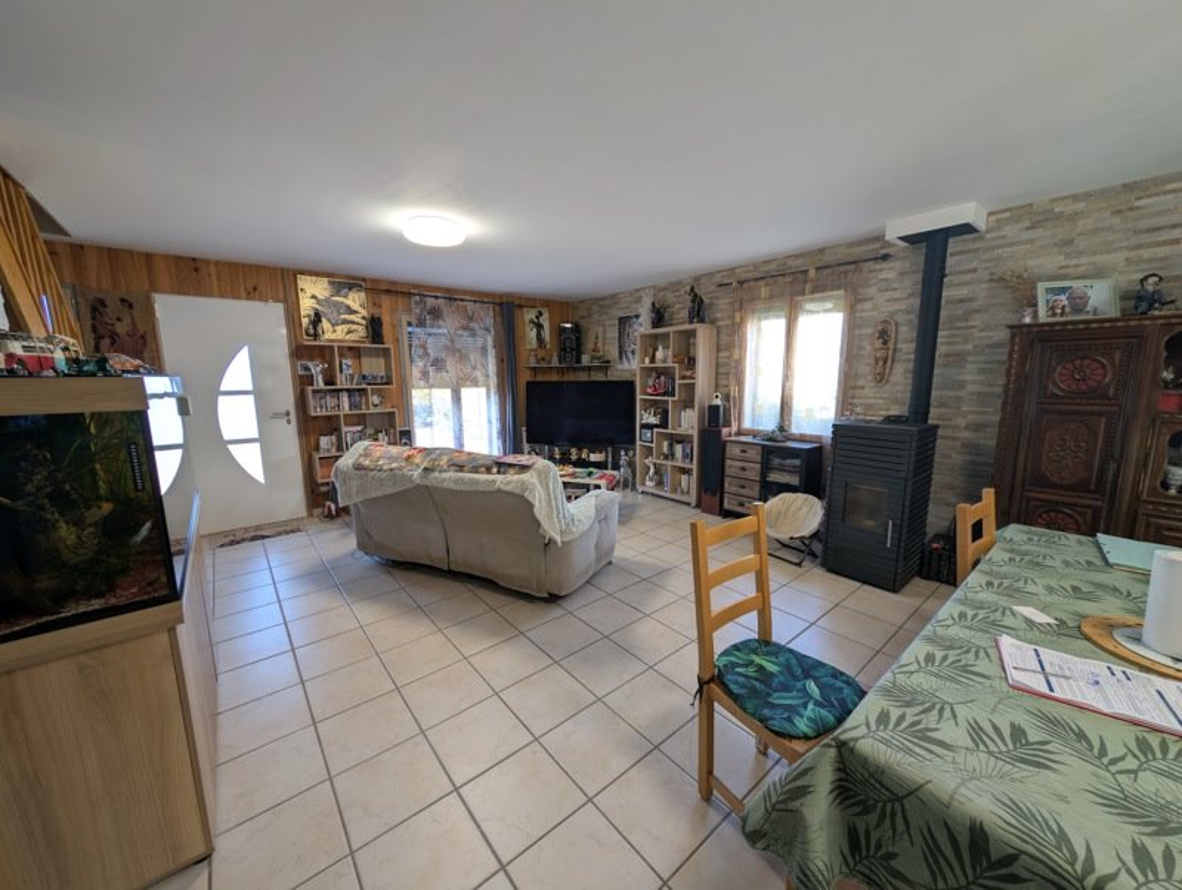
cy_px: 445
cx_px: 591
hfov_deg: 110.5
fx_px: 410
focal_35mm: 12
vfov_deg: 94.6
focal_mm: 2.23
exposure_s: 1/39.9
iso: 52
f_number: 1.95
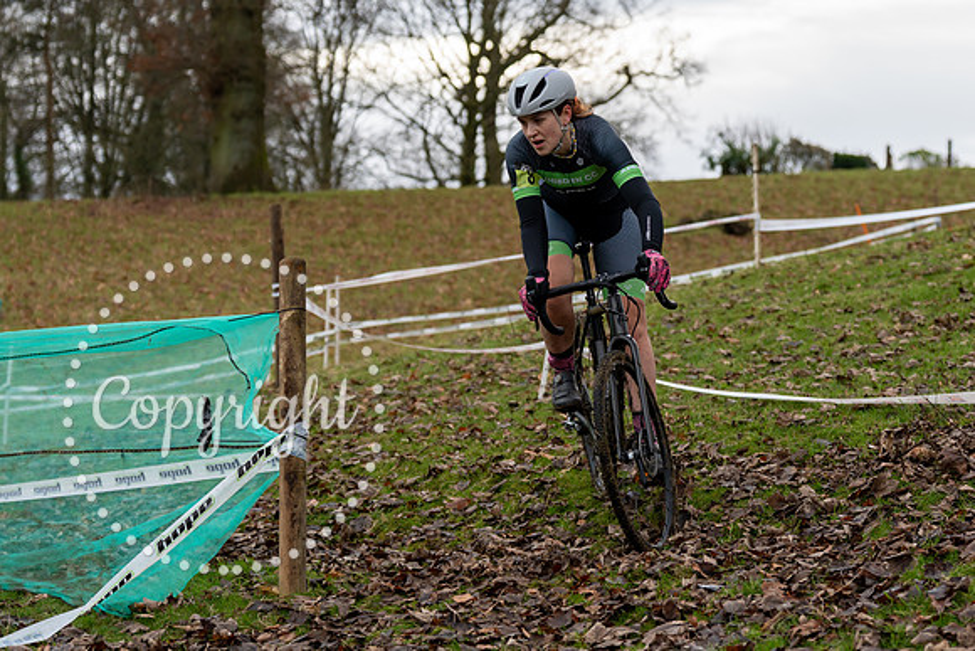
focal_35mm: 98
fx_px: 2643
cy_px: 245
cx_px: 600
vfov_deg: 14.0
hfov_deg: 20.9
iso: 640
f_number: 3.2
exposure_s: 1/1000
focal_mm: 70
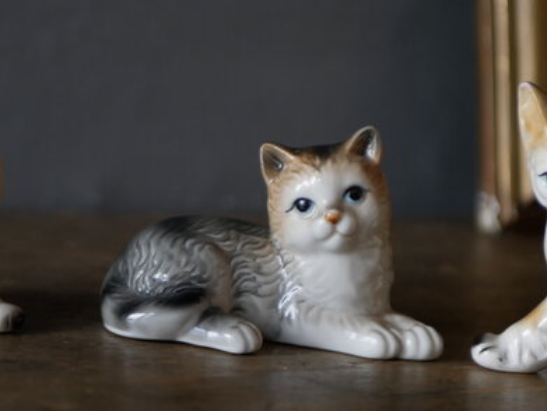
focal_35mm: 109
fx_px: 1724
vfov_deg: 13.6
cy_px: 162
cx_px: 283
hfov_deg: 18.0
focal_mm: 25
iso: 320
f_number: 1.7
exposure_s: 1/125
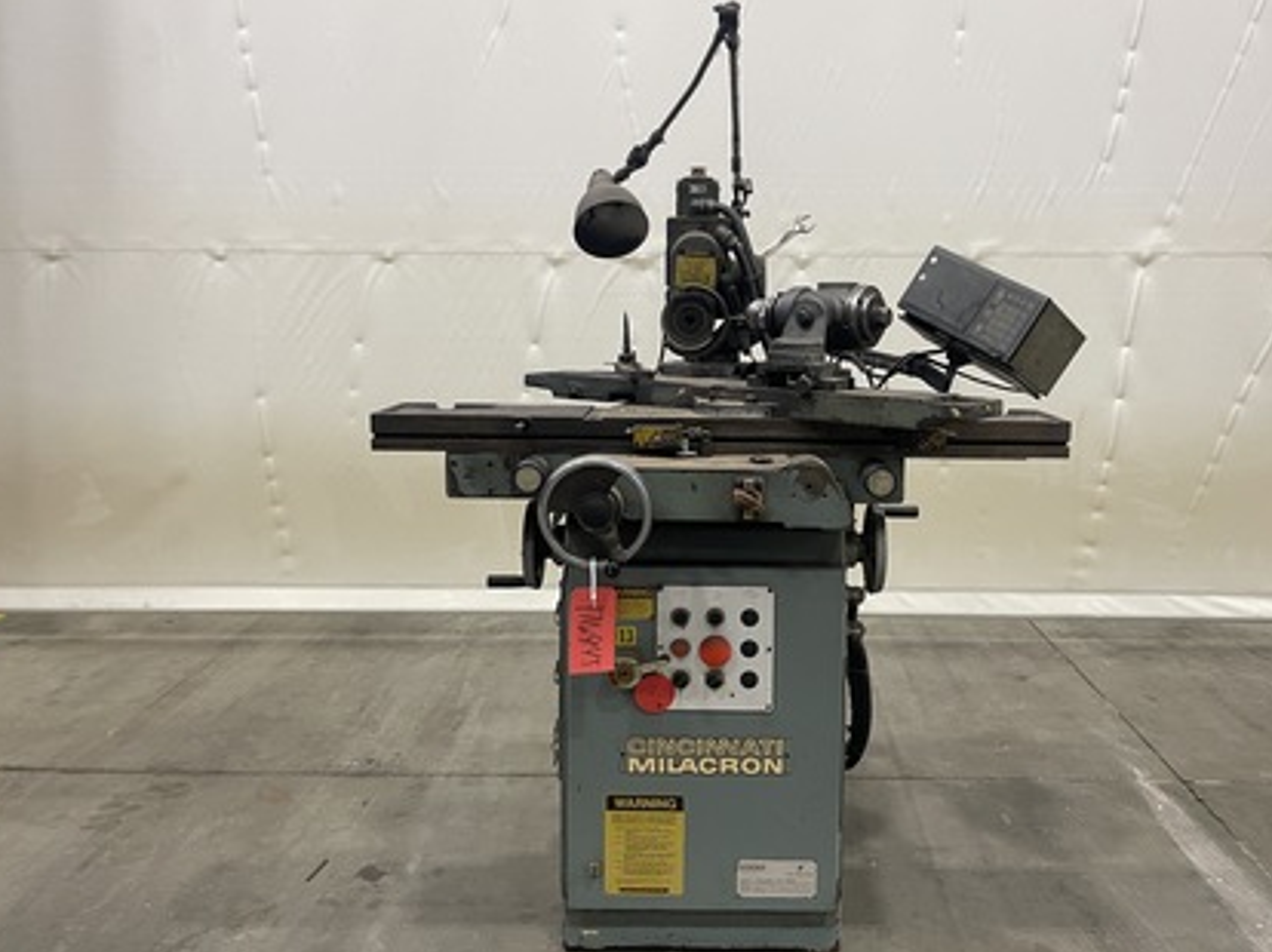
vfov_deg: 48.2
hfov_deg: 61.6
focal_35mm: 29
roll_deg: -0.9
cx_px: 694
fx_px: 1065
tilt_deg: -9.3
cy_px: 473
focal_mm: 5.1
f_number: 1.6
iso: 320
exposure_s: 1/60
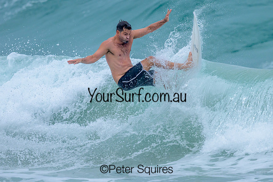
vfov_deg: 1.3
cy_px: 70
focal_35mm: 1100
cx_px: 171
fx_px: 8340
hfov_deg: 1.9
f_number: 6.3
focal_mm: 800
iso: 720
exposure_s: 1/3200
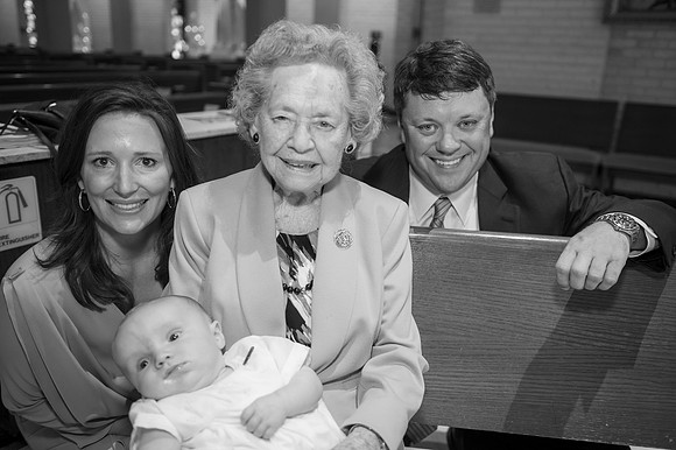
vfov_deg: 41.1
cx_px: 338
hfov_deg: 58.7
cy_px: 225
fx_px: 601
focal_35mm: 32
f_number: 2.8
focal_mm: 32
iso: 1000
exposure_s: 1/100
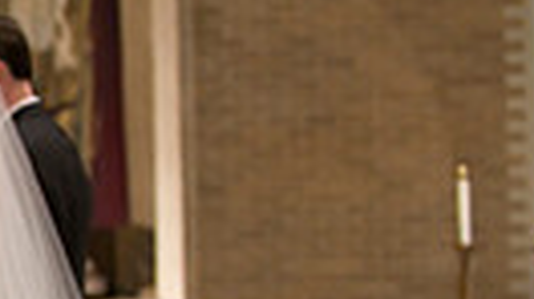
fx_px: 4556
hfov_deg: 6.5
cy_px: 352
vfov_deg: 3.8
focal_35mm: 322
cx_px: -530
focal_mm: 70
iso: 1600
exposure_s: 1/60
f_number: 2.8
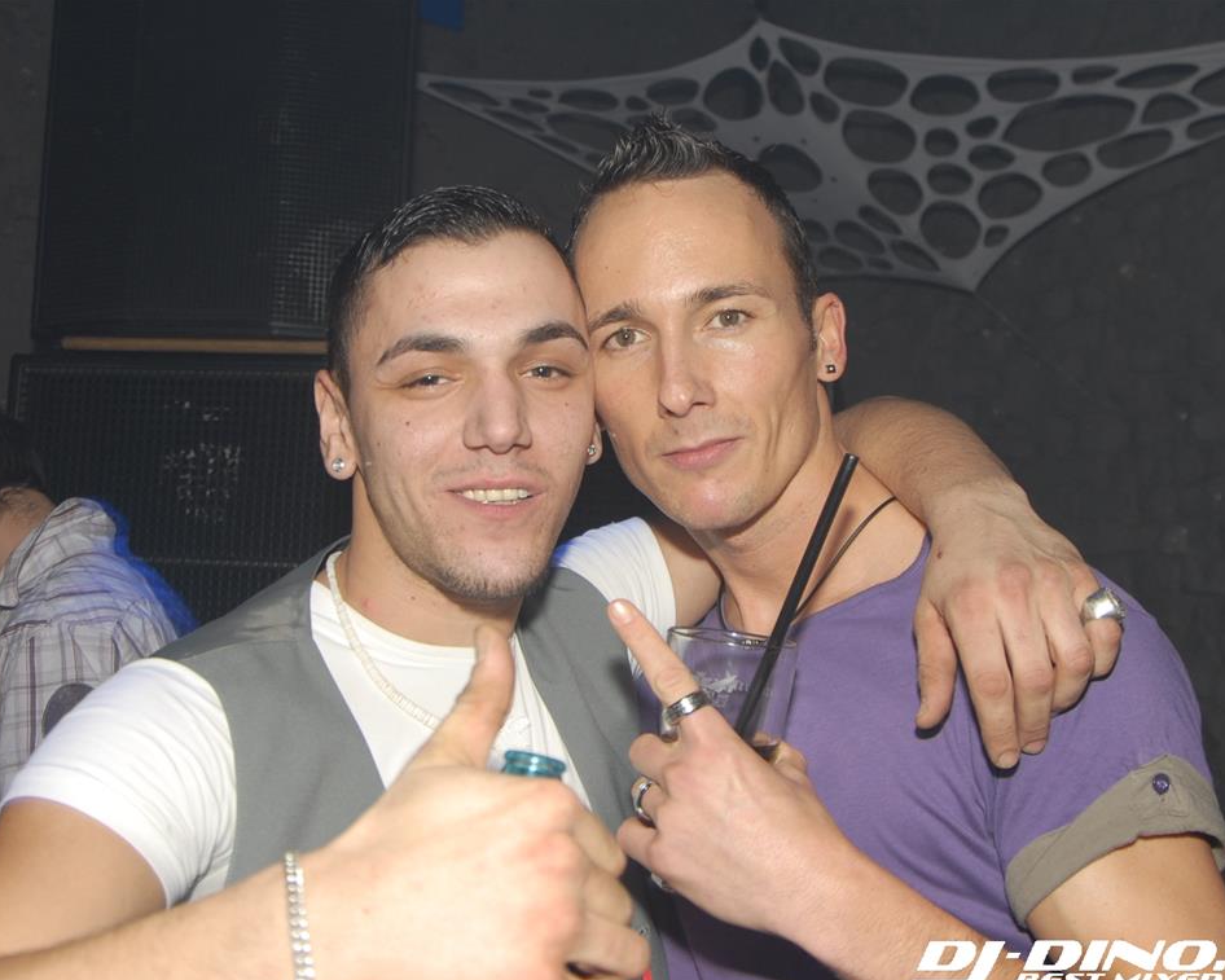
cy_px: 495
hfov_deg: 44.8
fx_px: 1487
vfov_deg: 36.5
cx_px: 607
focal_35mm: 41
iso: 200
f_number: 5.6
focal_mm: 24
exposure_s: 1/4
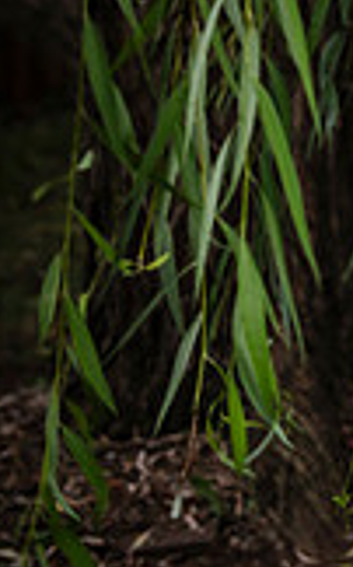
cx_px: 965
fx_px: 2359
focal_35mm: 153
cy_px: -93
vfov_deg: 13.4
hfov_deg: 7.7
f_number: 2.8
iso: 100
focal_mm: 42
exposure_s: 1/250
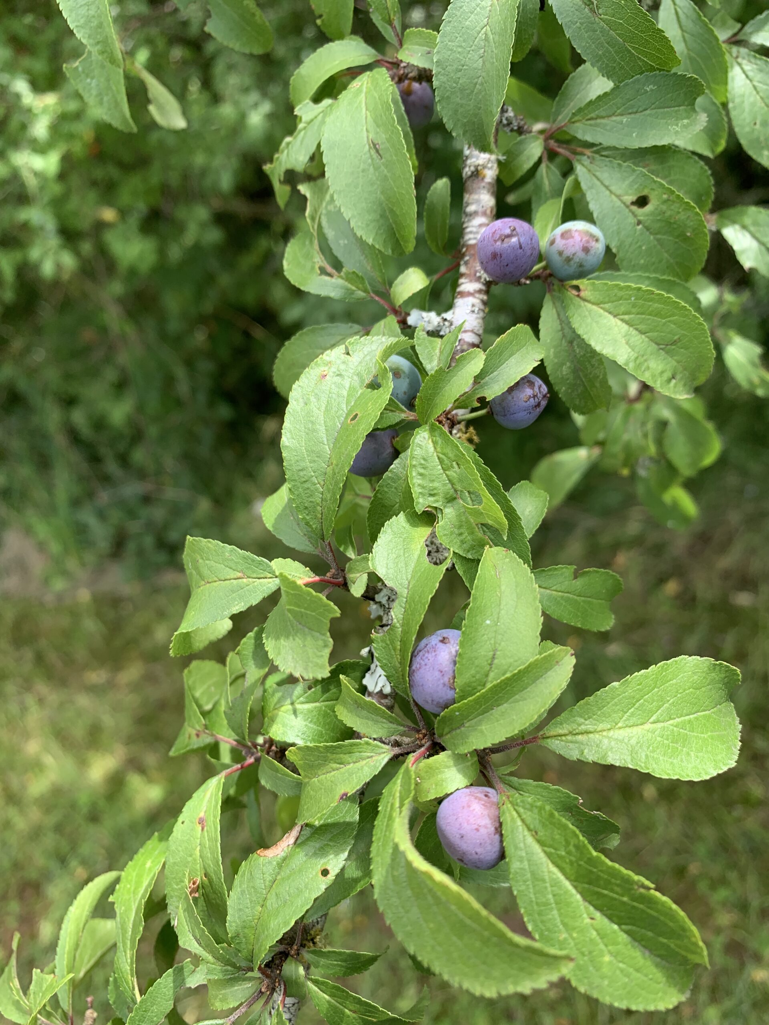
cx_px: 384
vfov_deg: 67.3
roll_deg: +25.2
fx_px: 770
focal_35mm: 26
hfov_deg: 53.1
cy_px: 512
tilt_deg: -37.5
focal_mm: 4.25
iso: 25
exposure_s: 1/282
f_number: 1.8
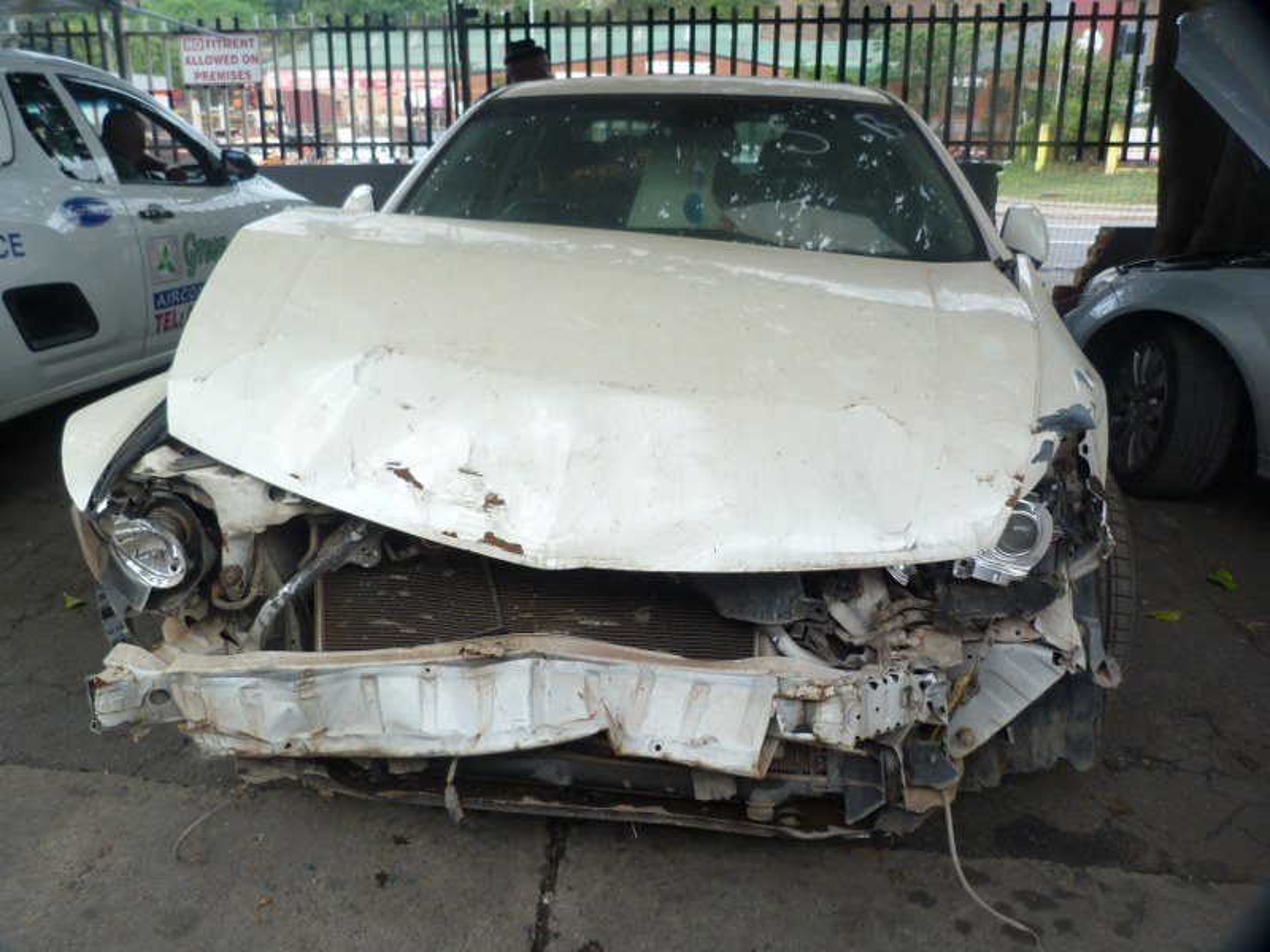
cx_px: 635
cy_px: 476
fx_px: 917
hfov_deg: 69.4
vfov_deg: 54.9
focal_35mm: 25
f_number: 2.8
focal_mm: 4.5
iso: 80
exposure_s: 1/125
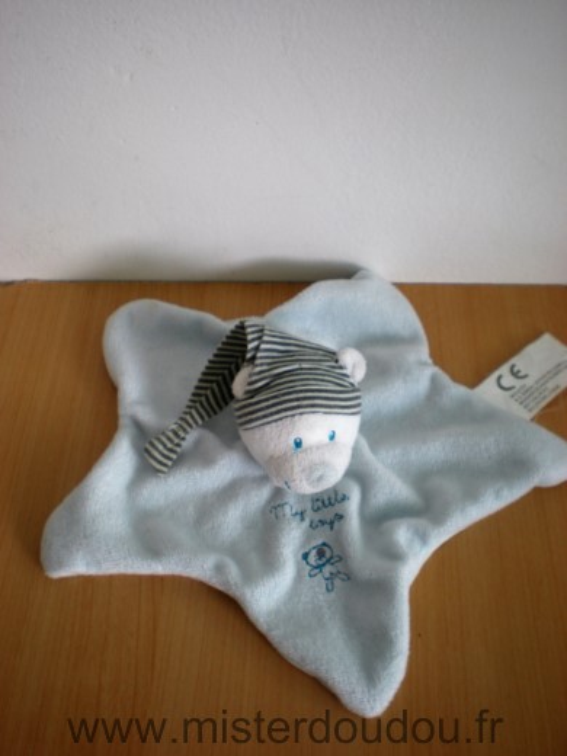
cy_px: 378
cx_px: 284
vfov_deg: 49.0
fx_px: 830
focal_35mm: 38
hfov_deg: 37.7
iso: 76
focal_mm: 6.3
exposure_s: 1/55.2
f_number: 3.1
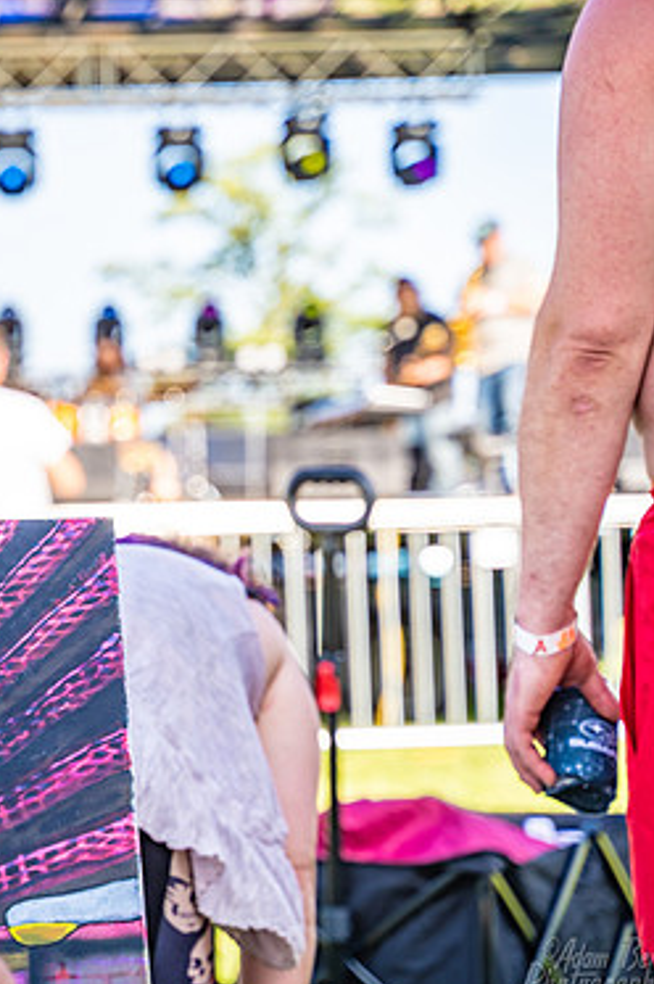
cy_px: 497
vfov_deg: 18.8
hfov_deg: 12.3
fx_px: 2976
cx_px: -55
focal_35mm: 109
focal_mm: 70
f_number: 4
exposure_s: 1/400
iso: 125
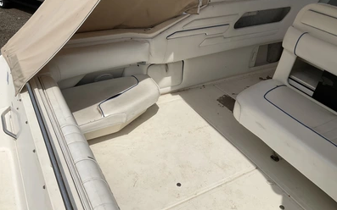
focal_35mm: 31
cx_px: 168
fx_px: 285
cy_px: 84
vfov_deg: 40.4
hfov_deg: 61.2
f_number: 1.8
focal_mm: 3
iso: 25
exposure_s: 1/5263
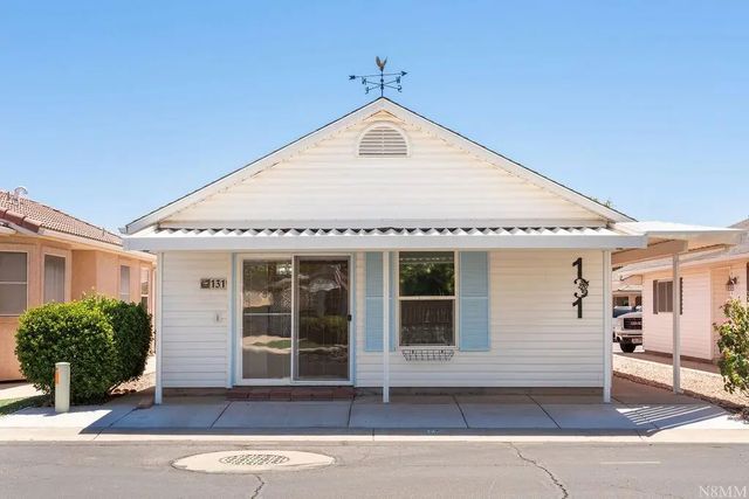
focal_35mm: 40
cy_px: 250
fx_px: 826
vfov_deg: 33.7
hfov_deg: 48.8
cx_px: 374
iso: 250
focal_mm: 39.7
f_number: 11
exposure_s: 1/125
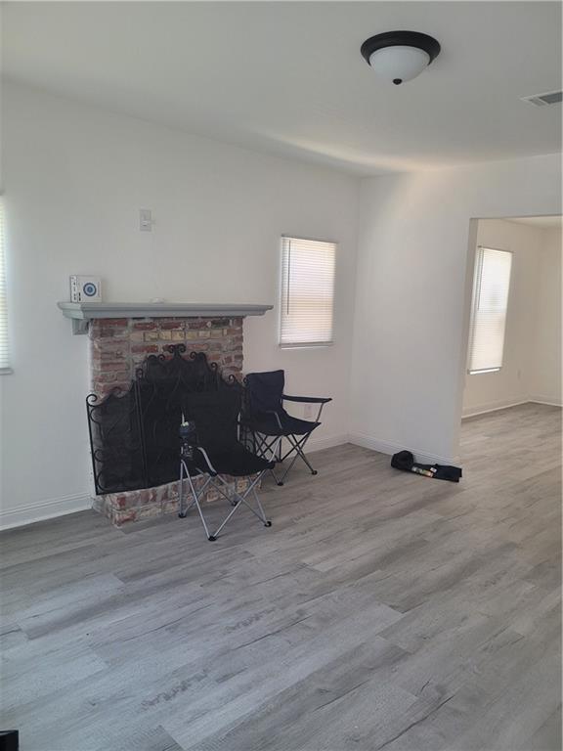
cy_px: 376
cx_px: 282
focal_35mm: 26
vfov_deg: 67.3
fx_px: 564
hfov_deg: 53.1
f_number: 1.8
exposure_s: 1/40
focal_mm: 5.4
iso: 200
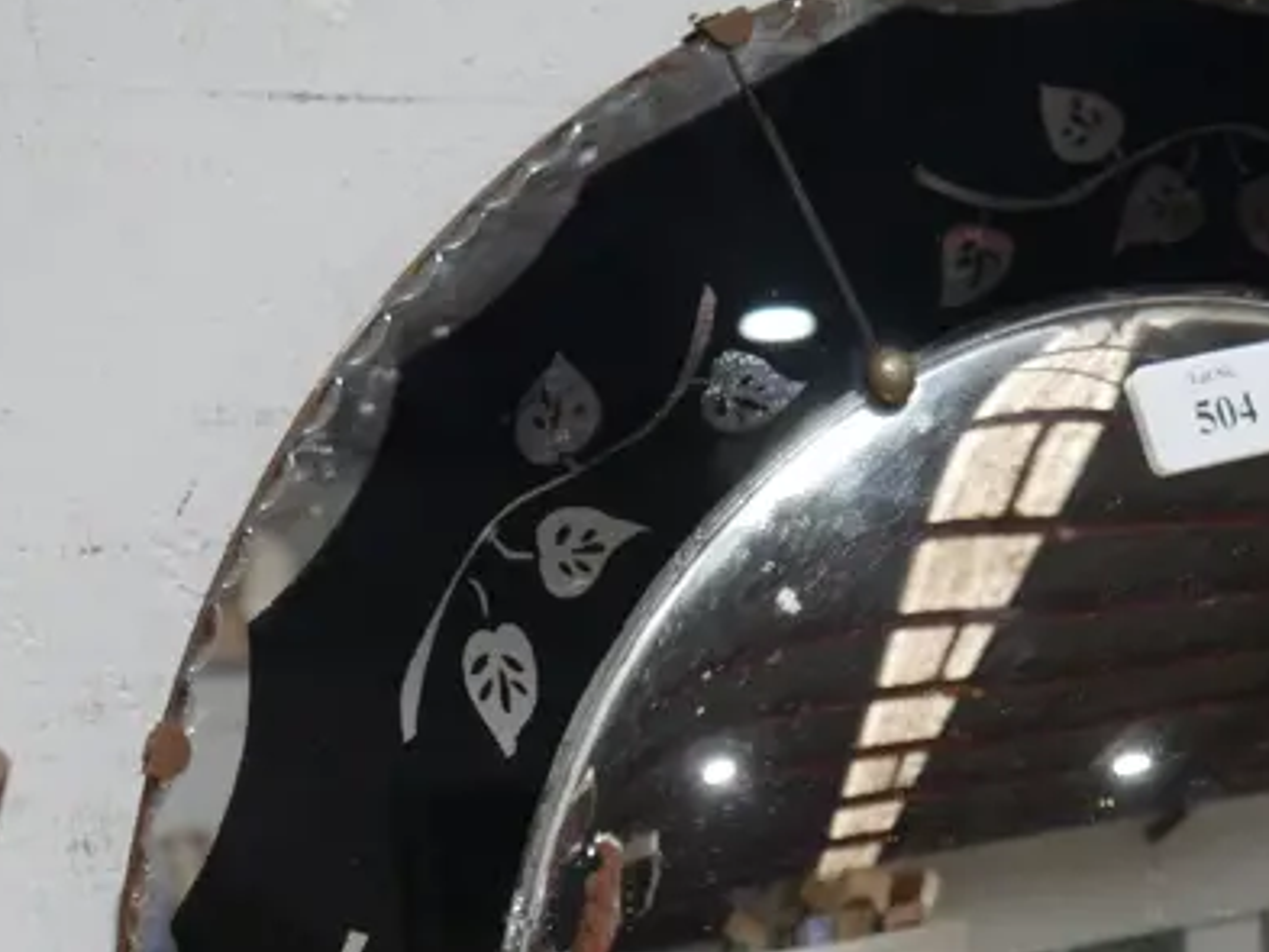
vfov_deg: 19.2
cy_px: 1102
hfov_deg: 26.3
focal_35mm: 73
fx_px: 2677
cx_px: 985
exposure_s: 1/60
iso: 320
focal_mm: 14
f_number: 3.5
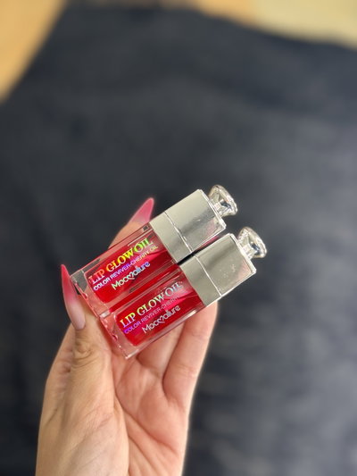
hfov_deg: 30.3
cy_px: 238
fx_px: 660
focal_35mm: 48
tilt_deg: -59.5
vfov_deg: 39.6
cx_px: 178
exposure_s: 1/50
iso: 64
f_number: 1.78
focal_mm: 6.76
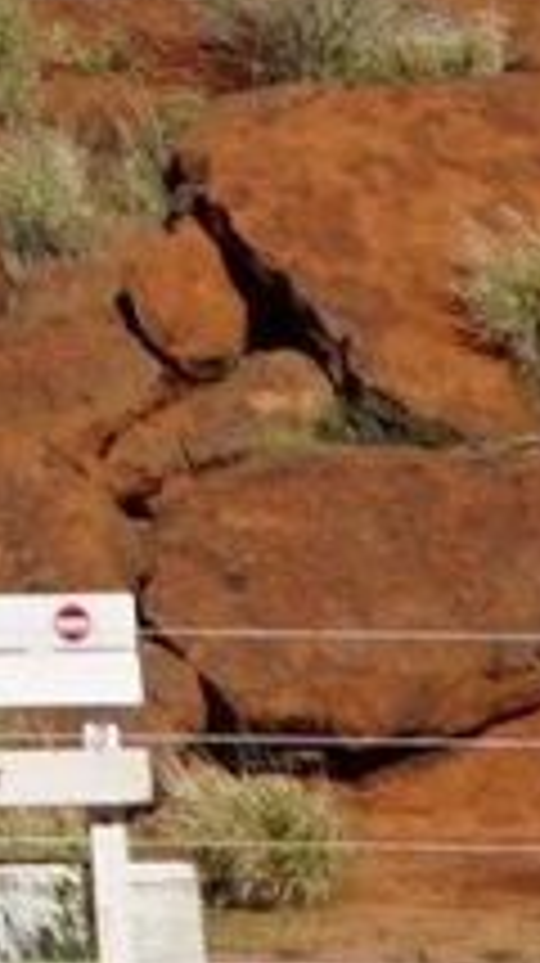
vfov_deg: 5.7
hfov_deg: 3.2
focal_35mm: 351
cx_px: -2322
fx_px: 8956
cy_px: -2063
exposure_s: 1/250
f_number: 11
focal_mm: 28
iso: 100
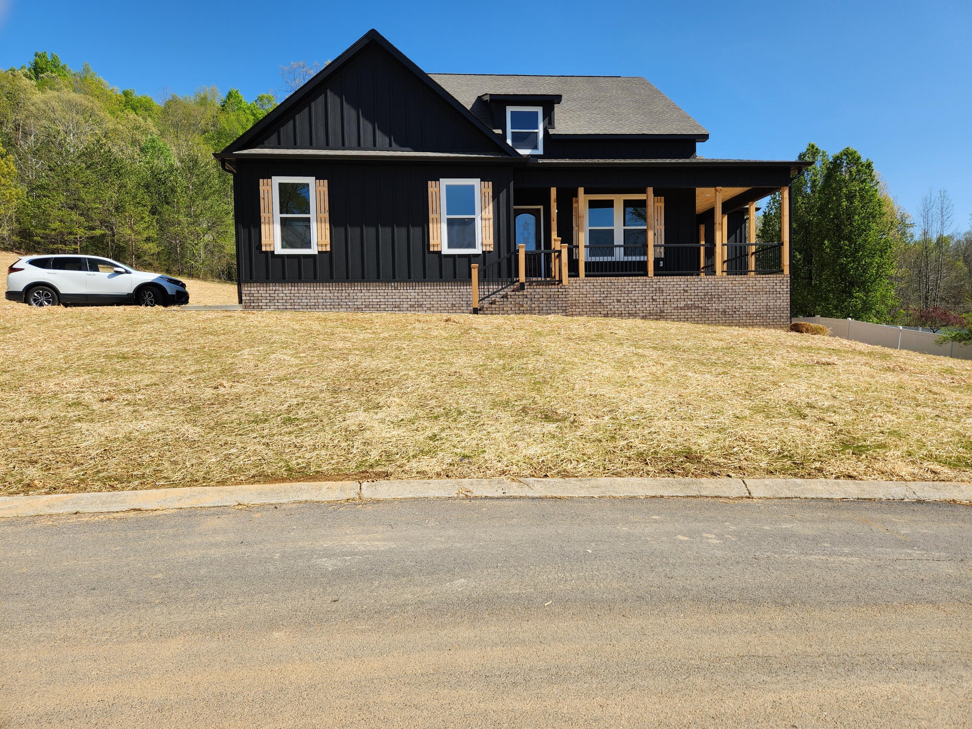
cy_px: 364
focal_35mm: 23
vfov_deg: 58.9
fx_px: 646
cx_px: 486
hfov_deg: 73.9
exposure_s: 1/1584
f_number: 1.8
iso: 20
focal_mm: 5.4
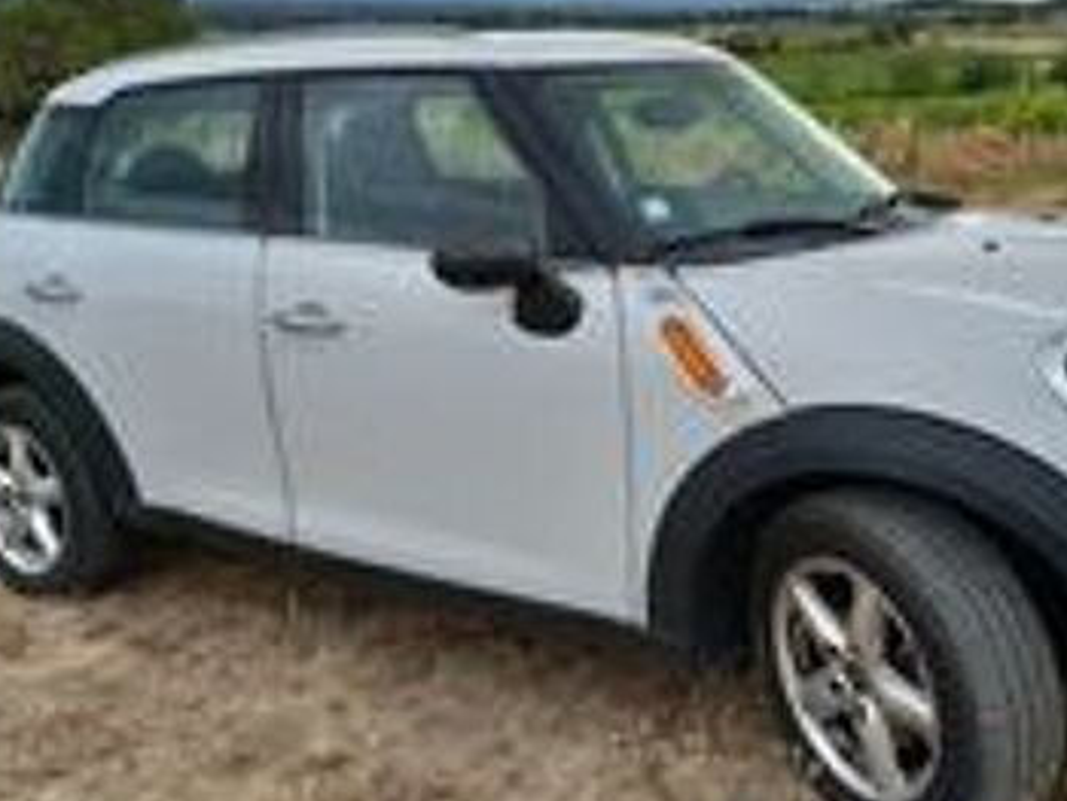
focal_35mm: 37
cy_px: 317
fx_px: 1141
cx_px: 640
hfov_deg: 49.8
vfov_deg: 38.5
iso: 20
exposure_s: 1/258
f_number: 1.8
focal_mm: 4
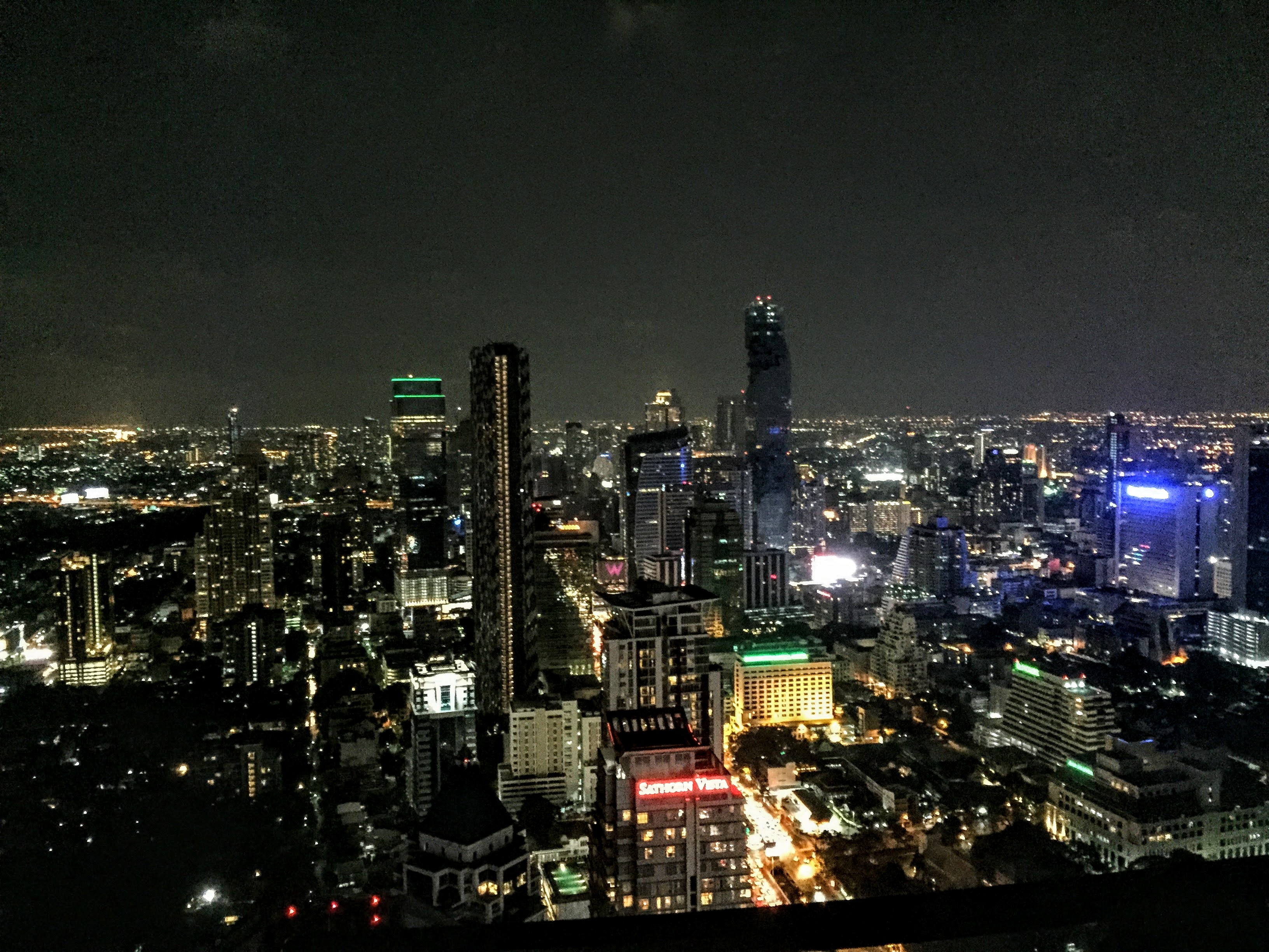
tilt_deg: -3.3
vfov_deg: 48.2
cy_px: 476
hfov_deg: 61.7
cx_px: 634
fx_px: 1063
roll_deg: -1.8
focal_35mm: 29
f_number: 2.2
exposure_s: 1/15
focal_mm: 4.15
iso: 1600
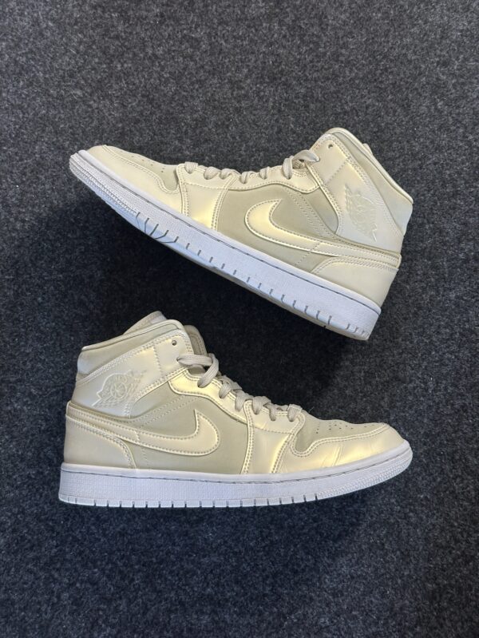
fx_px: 885
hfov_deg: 30.3
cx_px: 240
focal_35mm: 48
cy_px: 319
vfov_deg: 39.6
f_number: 1.78
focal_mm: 6.86
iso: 160
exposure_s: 1/50
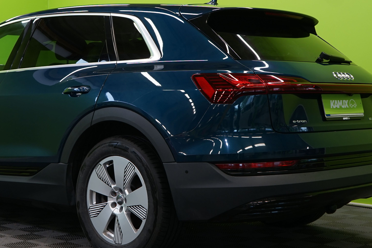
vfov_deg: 19.5
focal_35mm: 70
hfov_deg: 28.7
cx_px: 126
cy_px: 113
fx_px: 723
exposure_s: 1/30
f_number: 5.6
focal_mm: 34
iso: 400
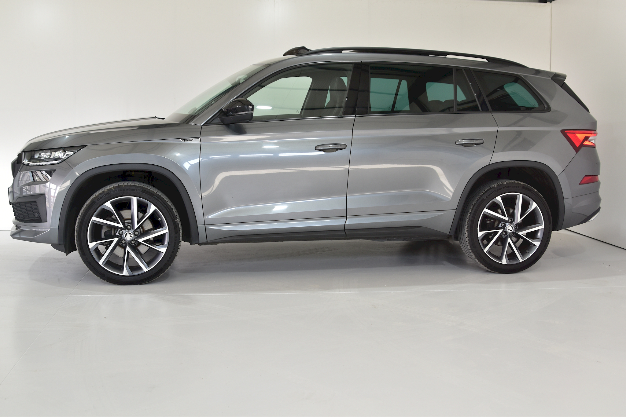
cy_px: 208
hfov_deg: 46.4
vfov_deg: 31.9
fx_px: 730
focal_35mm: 42
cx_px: 313
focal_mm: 28
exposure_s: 1/80
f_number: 4
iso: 200
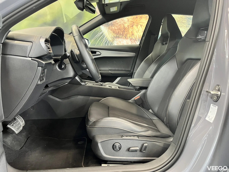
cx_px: 114
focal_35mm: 26
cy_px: 86
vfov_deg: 53.1
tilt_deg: -7.8
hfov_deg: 67.3
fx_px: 172
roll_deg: -0.5
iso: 400
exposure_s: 1/60
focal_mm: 5.1
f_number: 1.6
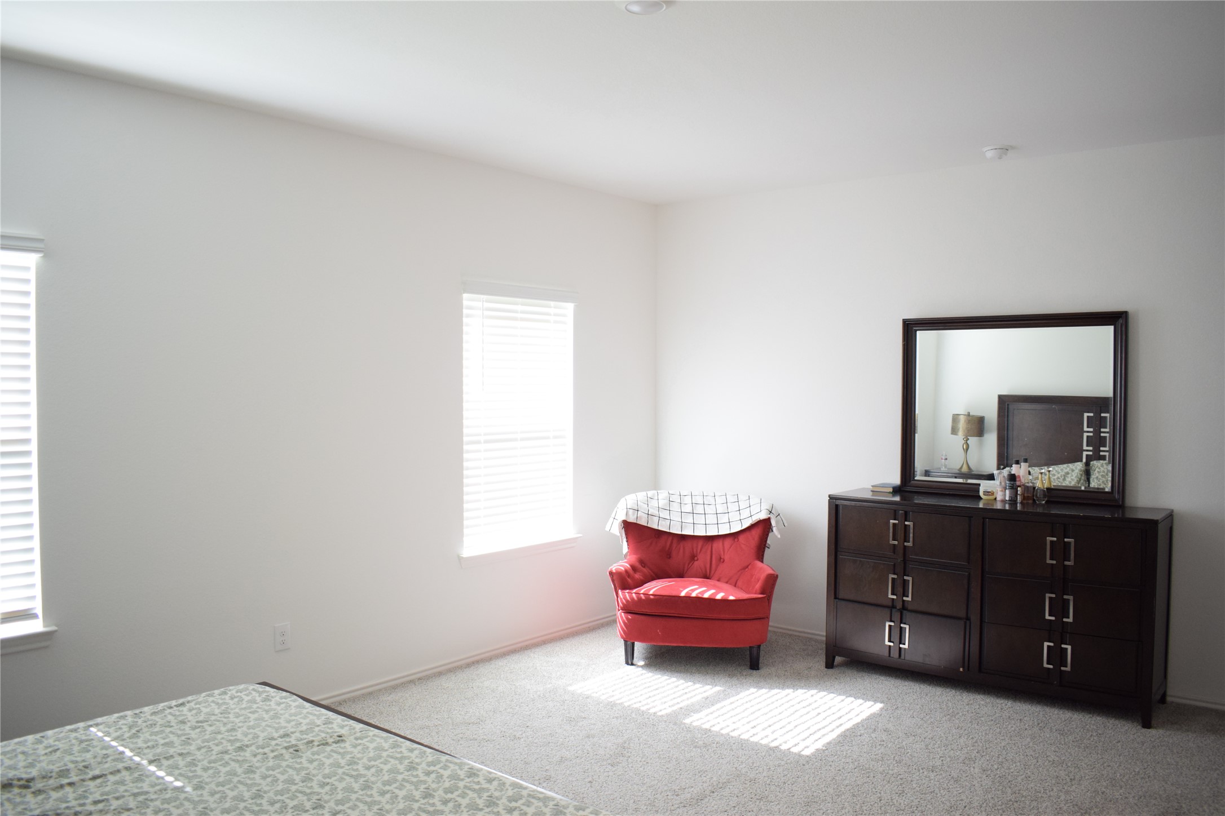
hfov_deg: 67.4
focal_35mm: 27
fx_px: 919
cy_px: 408
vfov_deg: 47.9
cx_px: 612
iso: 900
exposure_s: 1/60
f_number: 3.5
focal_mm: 18
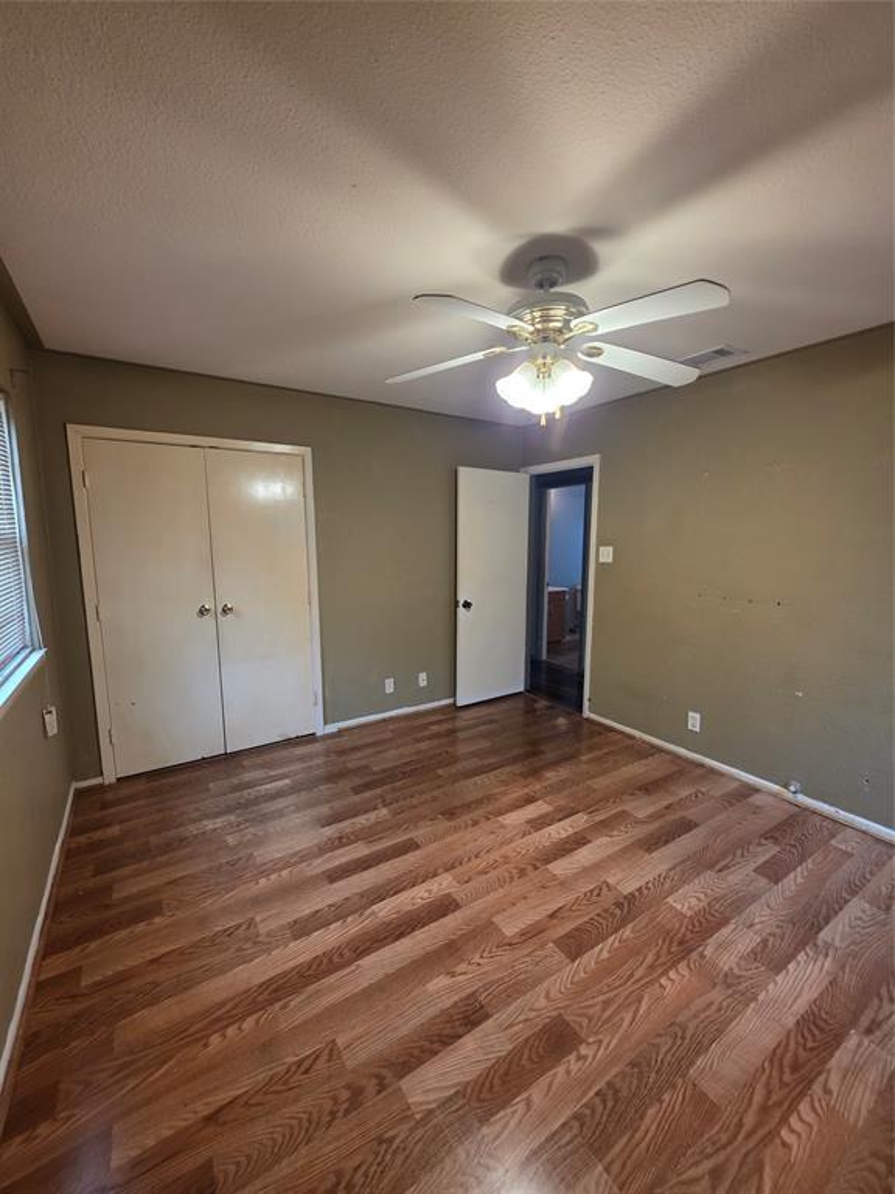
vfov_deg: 106.2
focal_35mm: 13
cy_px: 597
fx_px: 448
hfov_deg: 89.9
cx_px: 448
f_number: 1.9
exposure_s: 1/60
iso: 160
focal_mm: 2.2
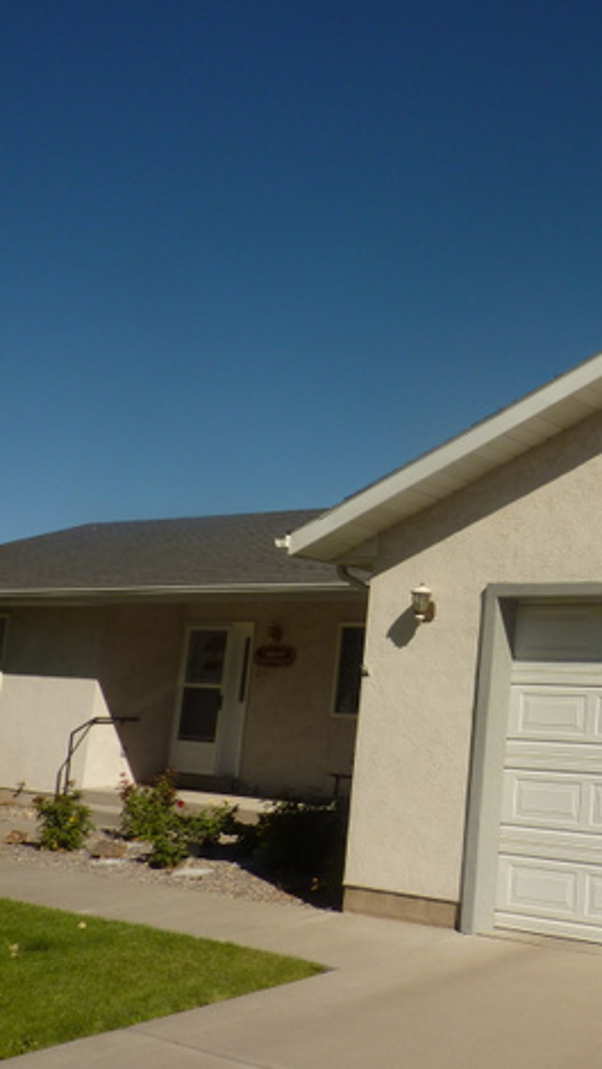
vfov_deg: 54.0
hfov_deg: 28.5
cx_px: 693
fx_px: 1050
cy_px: 529
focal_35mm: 37
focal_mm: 4.1
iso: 80
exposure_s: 1/800
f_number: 5.6
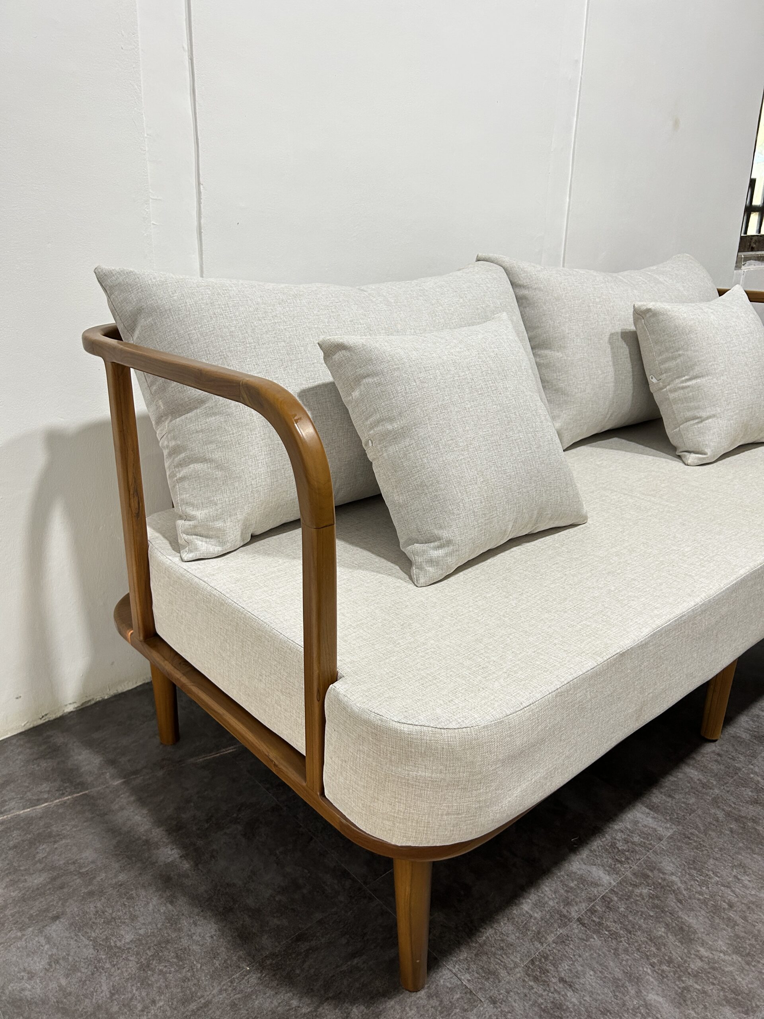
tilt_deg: -20.2
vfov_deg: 67.3
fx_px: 765
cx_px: 382
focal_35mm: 26
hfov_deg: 53.1
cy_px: 510
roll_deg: -1.0
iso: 160
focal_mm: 5.7
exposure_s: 1/50
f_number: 1.5
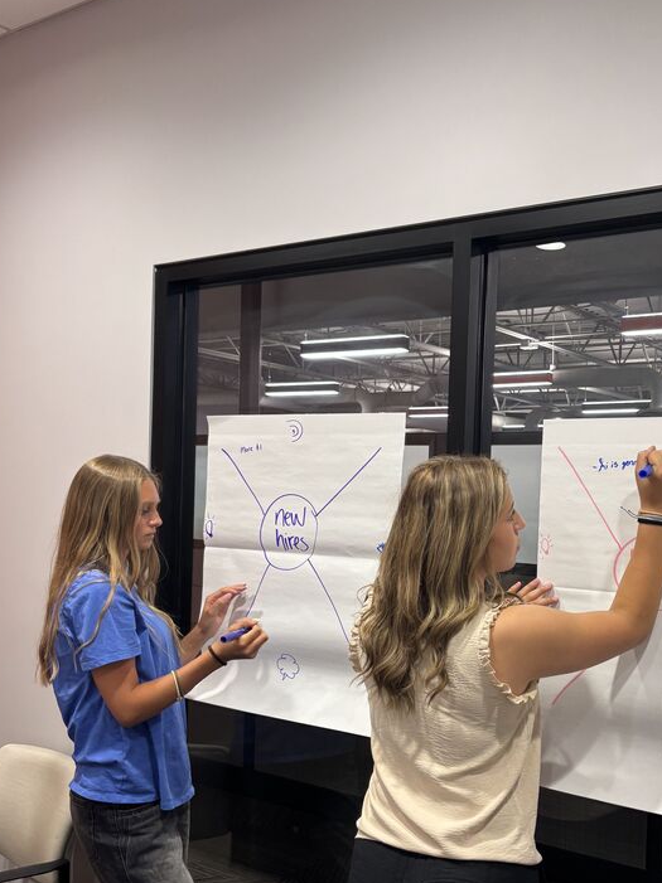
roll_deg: -2.8
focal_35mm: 38
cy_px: 527
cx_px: 445
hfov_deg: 37.3
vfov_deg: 48.7
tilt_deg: -0.9
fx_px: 970
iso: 125
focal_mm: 5.96
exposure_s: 1/60
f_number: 1.6
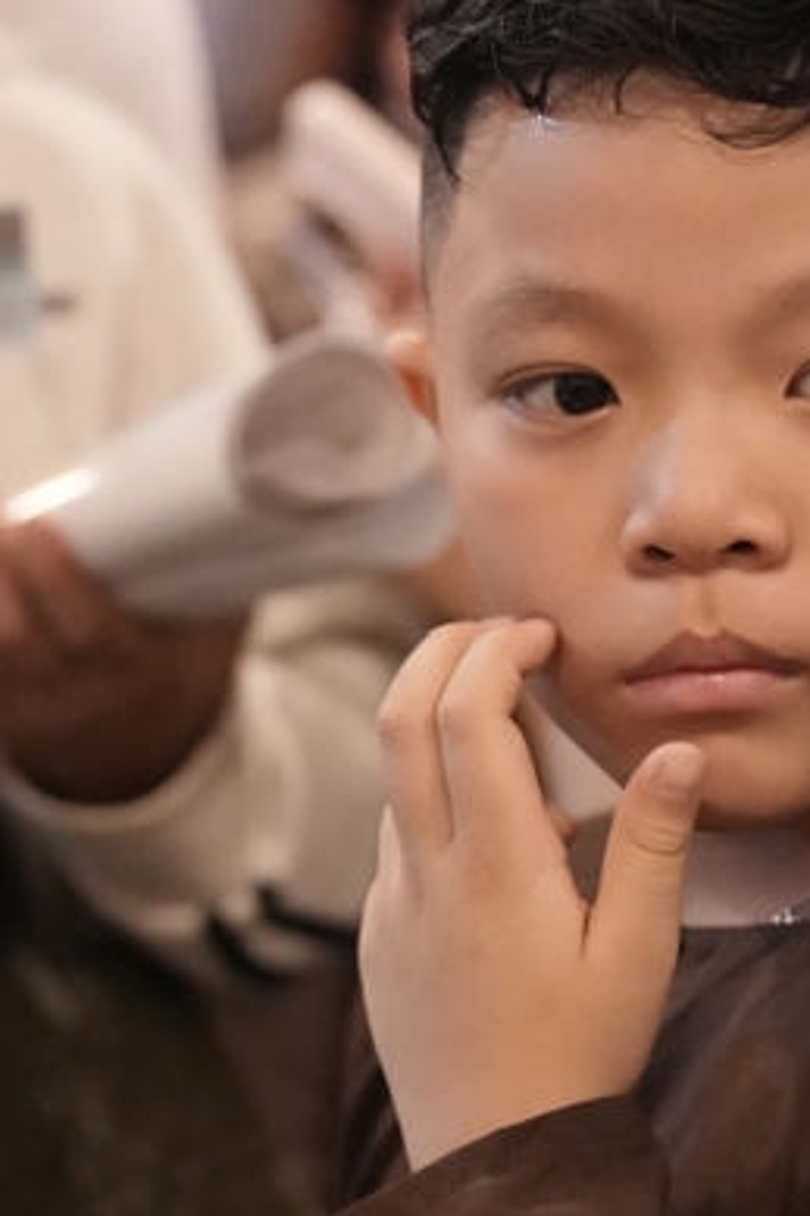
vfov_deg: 13.4
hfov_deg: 9.0
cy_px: 792
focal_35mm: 153
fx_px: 5168
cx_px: 591
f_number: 2.8
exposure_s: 1/125
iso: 10000
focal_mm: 61
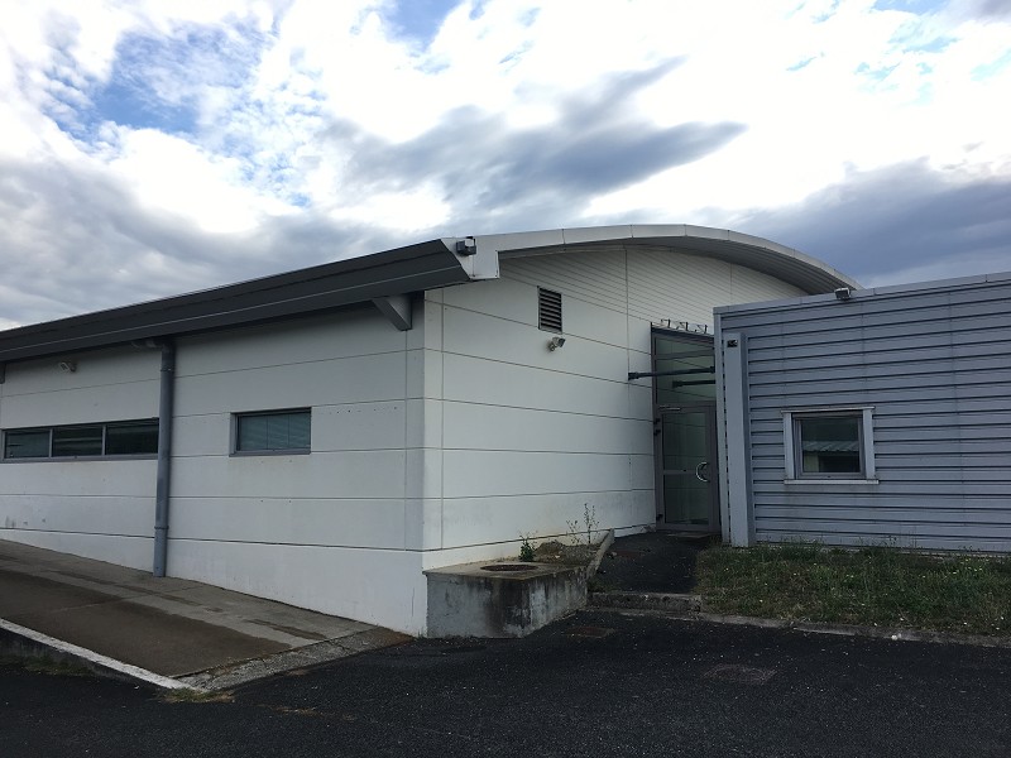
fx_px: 847
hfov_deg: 61.7
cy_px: 379
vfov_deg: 48.2
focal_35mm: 29
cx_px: 506
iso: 25
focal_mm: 4.15
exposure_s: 1/610
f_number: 2.2
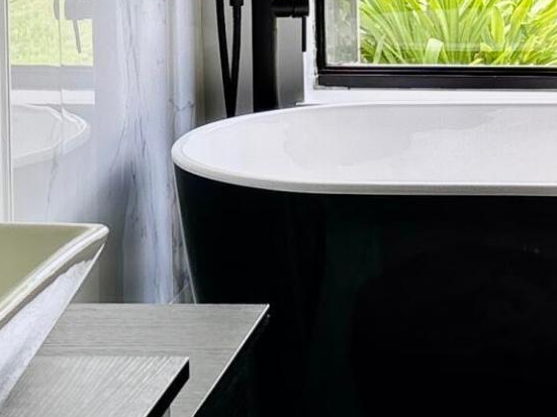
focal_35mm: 136
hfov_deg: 14.5
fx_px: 2188
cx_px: 318
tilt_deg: -1.4
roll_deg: +1.3
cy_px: -167
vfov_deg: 10.6
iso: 40
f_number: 1.6
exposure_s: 1/149
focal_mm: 5.96
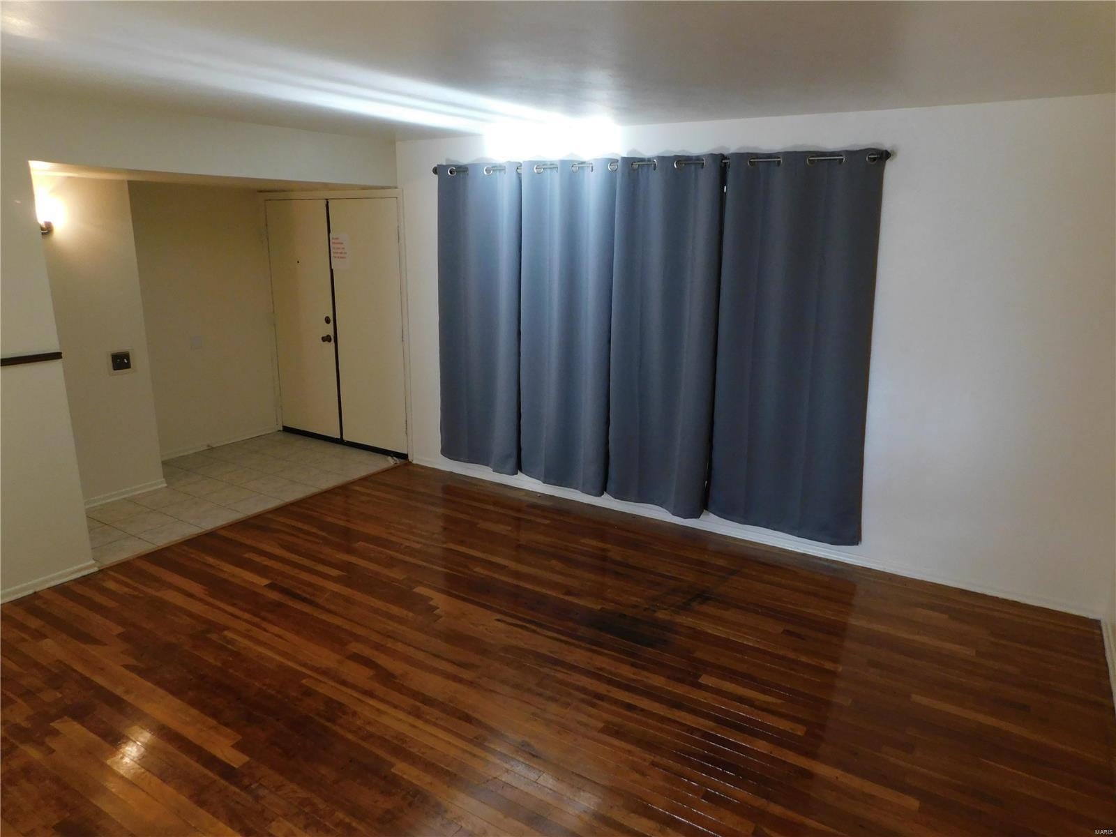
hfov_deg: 73.9
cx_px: 558
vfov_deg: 58.9
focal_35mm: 23
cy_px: 418
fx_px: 742
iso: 280
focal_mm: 4
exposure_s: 1/30
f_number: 3
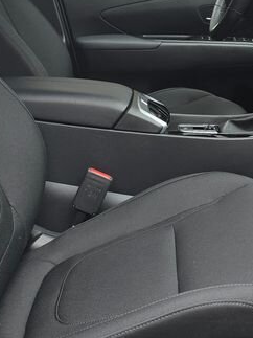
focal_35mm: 73
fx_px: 712
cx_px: 227
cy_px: 121
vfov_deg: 26.6
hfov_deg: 19.8
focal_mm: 6.3
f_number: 1.7
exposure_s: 1/180
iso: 100
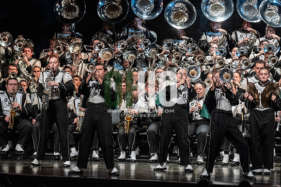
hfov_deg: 9.2
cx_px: 140
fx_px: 1755
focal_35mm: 225
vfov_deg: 6.1
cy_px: 94
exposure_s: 1/500
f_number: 4
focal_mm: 150
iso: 4000
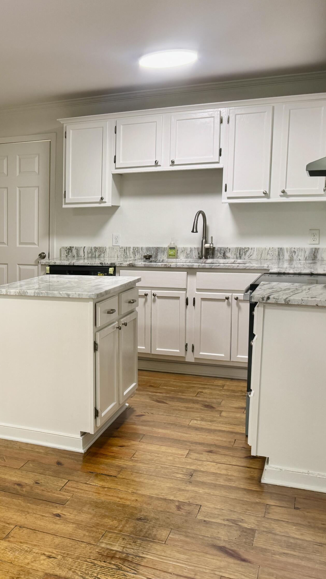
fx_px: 538
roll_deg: +2.1
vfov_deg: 56.6
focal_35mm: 35
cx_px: -5
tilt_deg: -7.6
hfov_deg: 31.1
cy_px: 289
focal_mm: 6.76
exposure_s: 1/121
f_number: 1.78
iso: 160
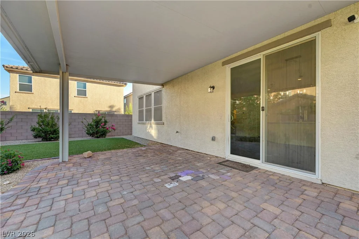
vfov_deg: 81.1
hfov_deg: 104.3
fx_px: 139
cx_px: 180
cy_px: 120
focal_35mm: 14
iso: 800
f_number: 8
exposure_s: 1/100
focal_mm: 14
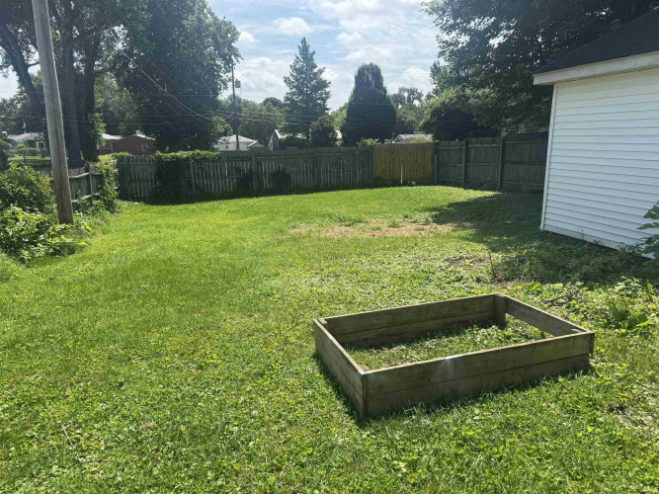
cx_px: 330
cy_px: 247
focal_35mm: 24
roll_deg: +0.8
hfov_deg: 71.6
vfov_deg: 56.8
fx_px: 457
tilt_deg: -13.3
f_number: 1.78
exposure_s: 1/2710
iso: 80
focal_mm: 6.76
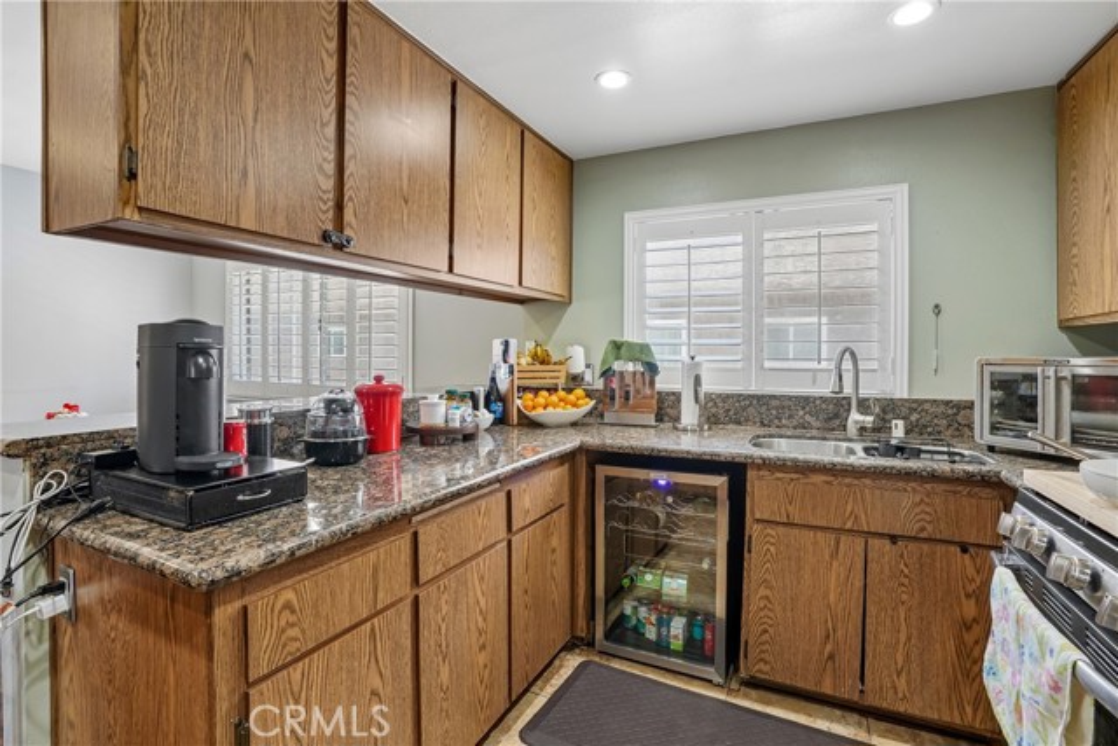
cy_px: 373
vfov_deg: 73.8
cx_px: 559
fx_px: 497
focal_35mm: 16
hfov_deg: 96.7
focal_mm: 16
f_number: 8
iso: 400
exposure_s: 1/5
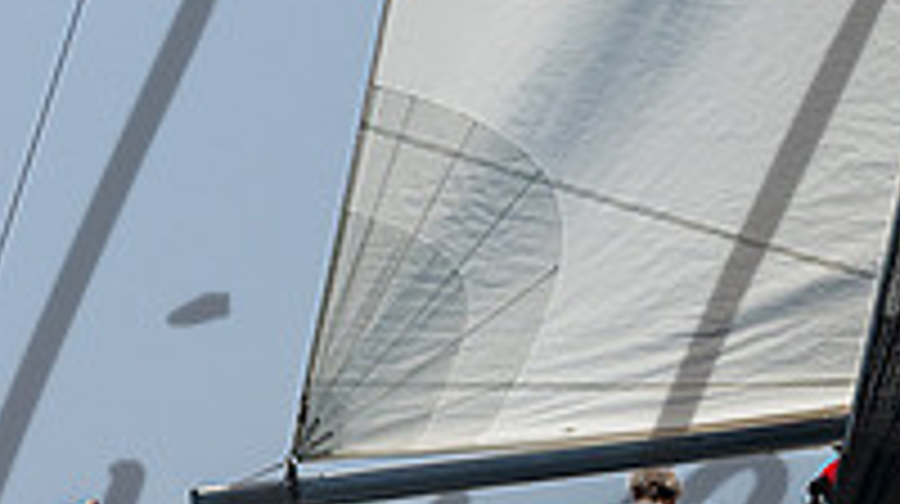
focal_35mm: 363
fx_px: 8654
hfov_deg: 5.9
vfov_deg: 3.3
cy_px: 604
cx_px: 811
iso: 400
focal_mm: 100
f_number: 6.3
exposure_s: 1/5000
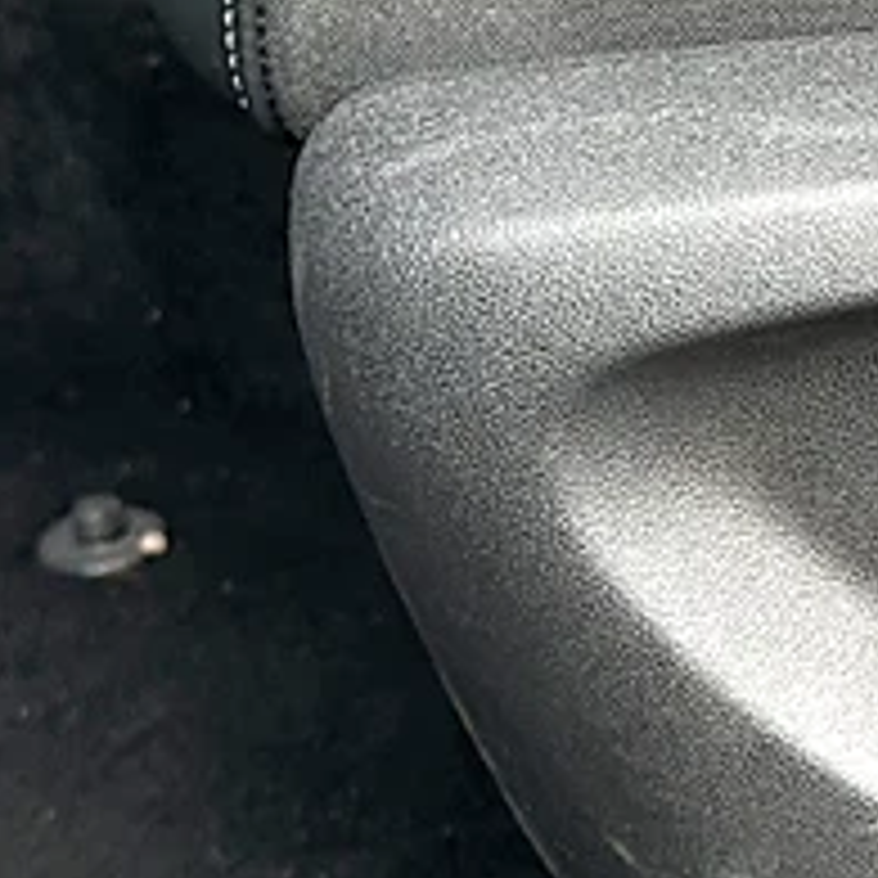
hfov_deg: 11.0
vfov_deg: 11.5
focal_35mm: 152
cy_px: 187
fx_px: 4362
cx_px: 1409
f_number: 1.78
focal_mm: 6.86
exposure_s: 1/184
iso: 50
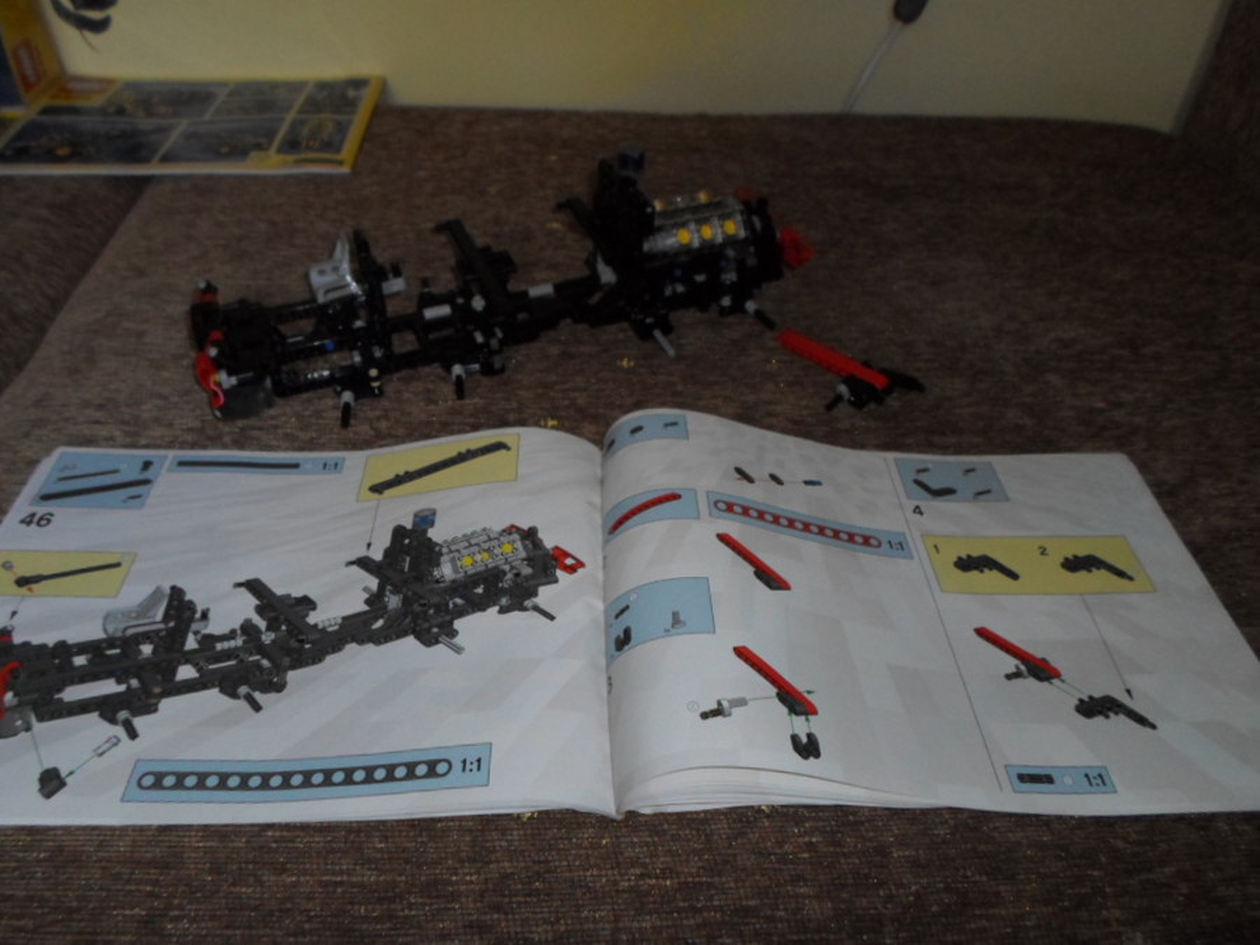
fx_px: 910
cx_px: 630
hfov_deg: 69.4
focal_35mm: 25
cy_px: 472
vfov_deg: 54.9
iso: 400
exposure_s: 1/15
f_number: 2.5
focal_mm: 4.5
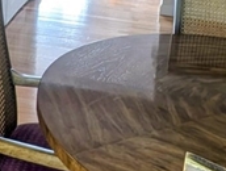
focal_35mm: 71
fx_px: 465
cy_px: -87
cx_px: 46
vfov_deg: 18.4
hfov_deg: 26.8
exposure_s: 1/23.8
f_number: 1.7
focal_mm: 2.02
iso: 83
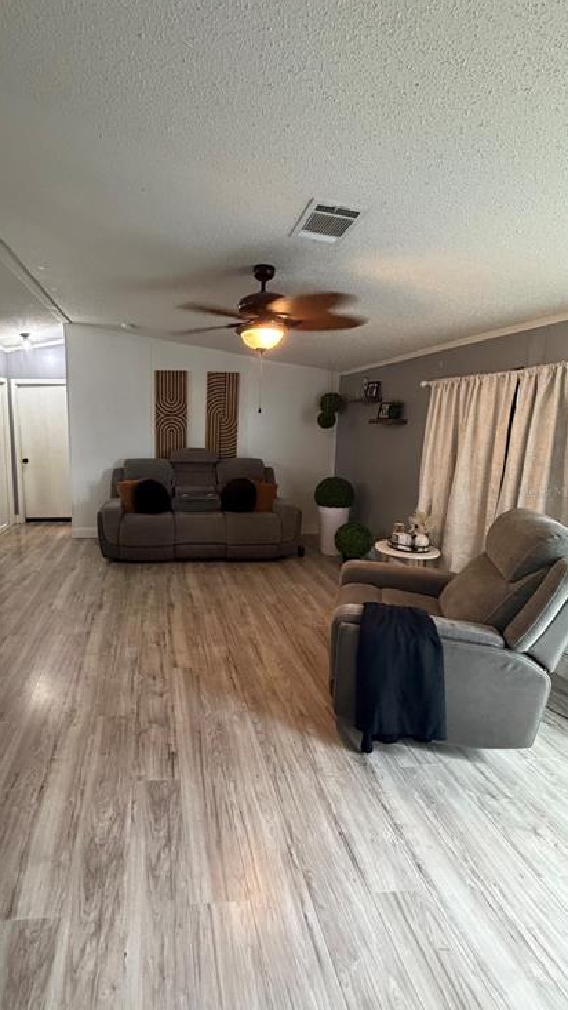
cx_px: 183
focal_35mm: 16
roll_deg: -0.6
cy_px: 491
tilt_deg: -9.2
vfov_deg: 99.3
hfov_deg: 65.1
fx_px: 428
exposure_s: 1/60
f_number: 2.2
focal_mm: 2.22
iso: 500
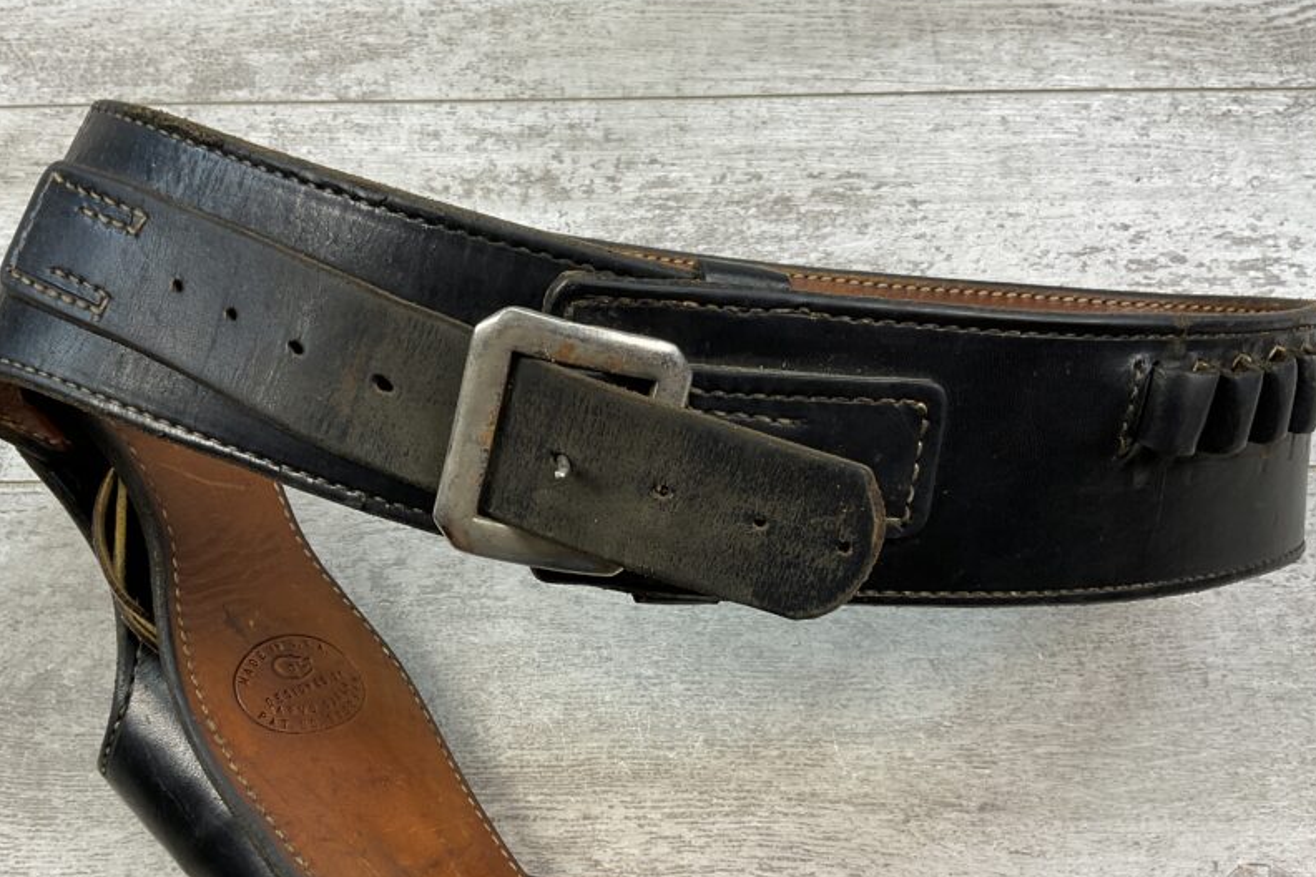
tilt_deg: -67.6
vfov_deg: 33.9
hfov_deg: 49.5
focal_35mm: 39
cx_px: 595
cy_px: 591
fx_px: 1426
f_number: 1.8
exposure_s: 1/122
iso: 16
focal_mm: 3
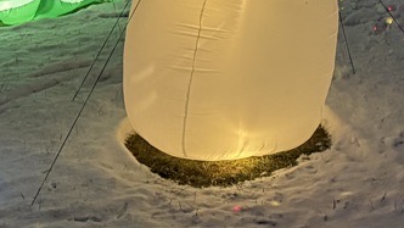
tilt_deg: +6.4
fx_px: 1264
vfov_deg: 9.4
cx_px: 444
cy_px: -271
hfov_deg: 17.5
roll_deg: +0.1
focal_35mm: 118
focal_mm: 6.76
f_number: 1.78
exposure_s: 1/40
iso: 1000
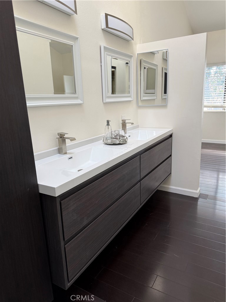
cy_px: 151
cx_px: 113
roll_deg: +2.3
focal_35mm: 24
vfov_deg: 71.6
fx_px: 209
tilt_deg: -15.1
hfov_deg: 56.8
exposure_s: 1/60
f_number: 1.78
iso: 200
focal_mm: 6.76
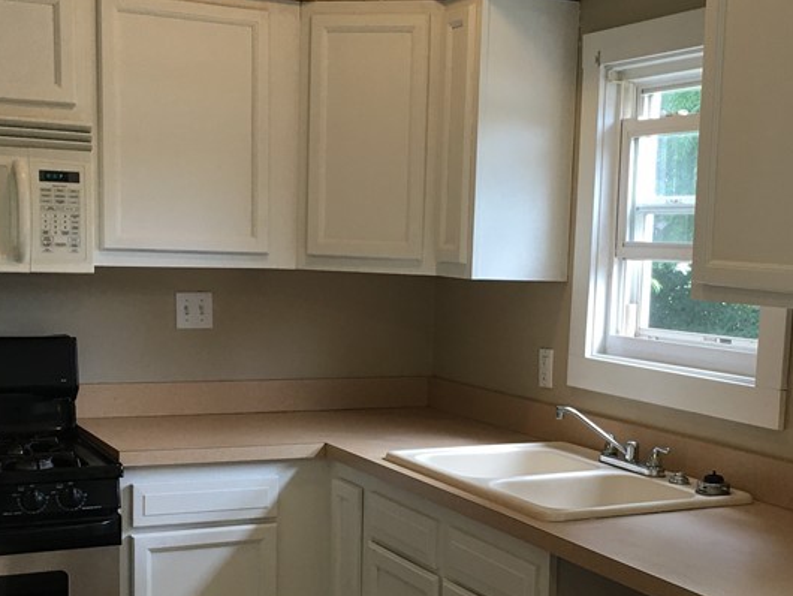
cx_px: 509
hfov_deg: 34.1
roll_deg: -2.0
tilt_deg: -4.7
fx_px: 1283
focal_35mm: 56
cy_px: 419
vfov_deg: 25.9
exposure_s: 1/30
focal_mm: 4.15
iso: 25
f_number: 2.2
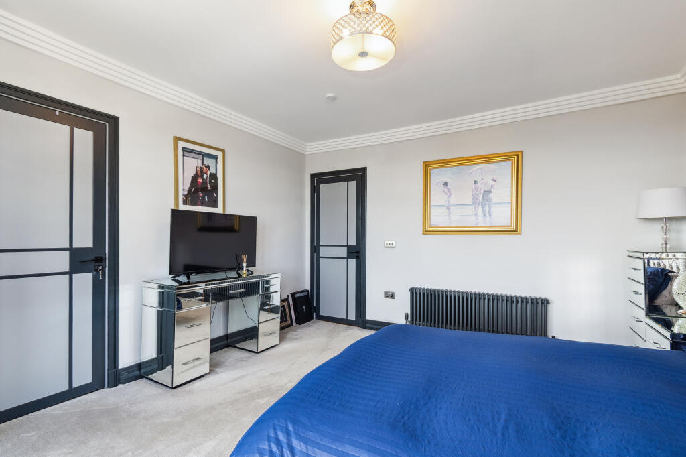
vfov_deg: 77.3
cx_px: 343
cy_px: 228
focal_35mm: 15
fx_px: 286
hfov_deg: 100.4
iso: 320
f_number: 9
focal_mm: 10
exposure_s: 1/10
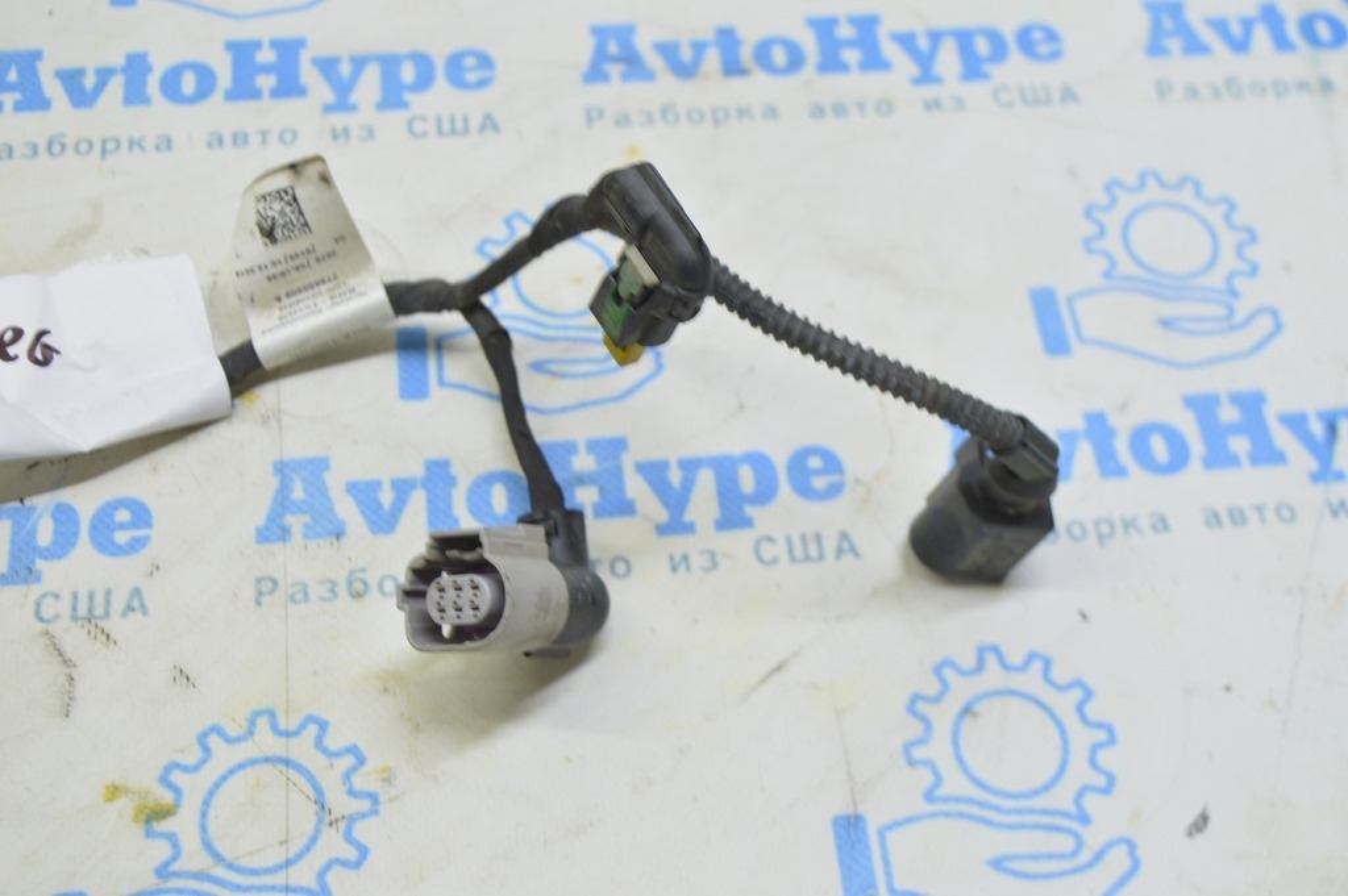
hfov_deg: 42.4
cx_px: 674
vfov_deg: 28.9
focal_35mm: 46
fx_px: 1740
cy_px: 448
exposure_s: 1/20
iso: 400
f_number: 5.6
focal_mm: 31
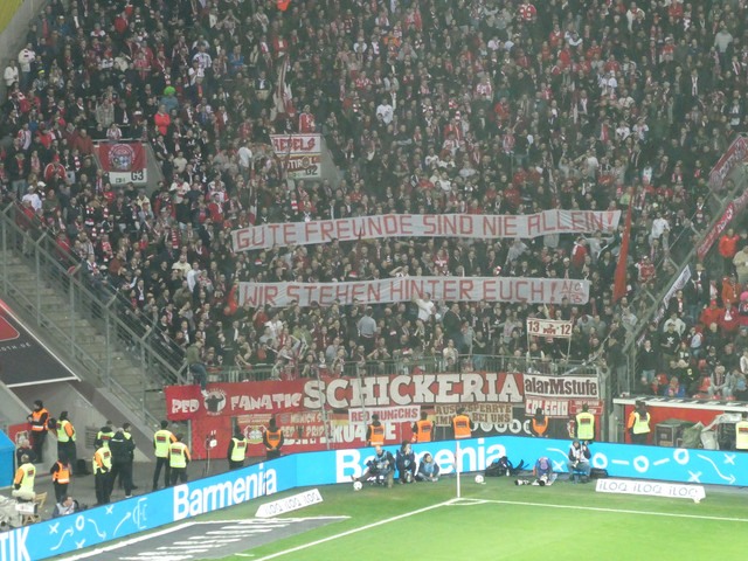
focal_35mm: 200
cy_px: 280
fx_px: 4322
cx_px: 374
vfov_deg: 7.4
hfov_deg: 9.9
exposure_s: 1/80
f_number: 5.6
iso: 1250
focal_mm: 35.8
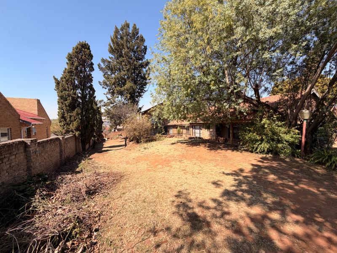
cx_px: 168
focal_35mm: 14
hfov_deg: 102.1
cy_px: 126
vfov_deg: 85.7
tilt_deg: -1.5
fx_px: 136
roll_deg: +0.9
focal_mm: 2.22
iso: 40
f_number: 2.2
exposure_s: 1/770
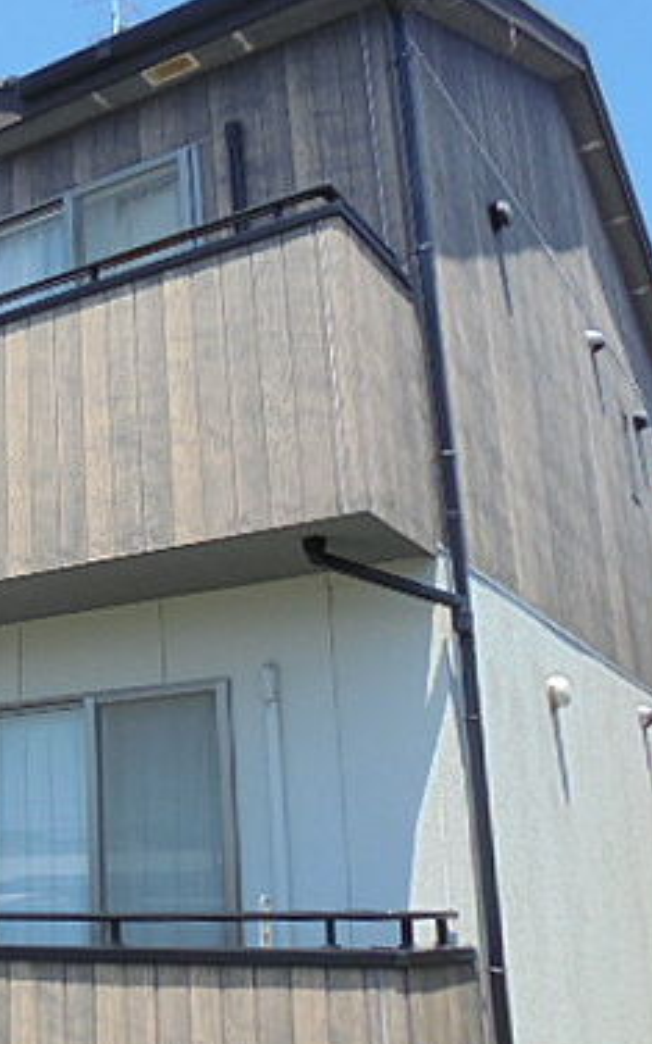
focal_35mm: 44
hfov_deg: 26.7
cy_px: 578
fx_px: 1251
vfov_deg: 45.2
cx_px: -75
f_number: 3.5
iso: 100
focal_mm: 4.6
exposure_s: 1/640
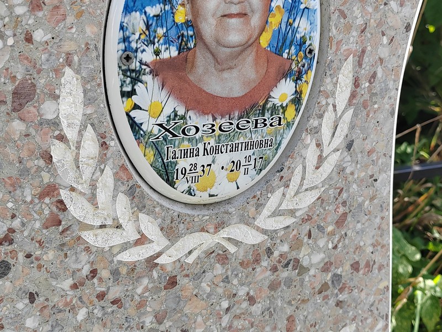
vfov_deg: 30.3
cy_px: 166
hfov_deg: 39.7
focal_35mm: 48
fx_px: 613
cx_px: 221
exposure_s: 1/560
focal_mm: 5.52
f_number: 1.9
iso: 125
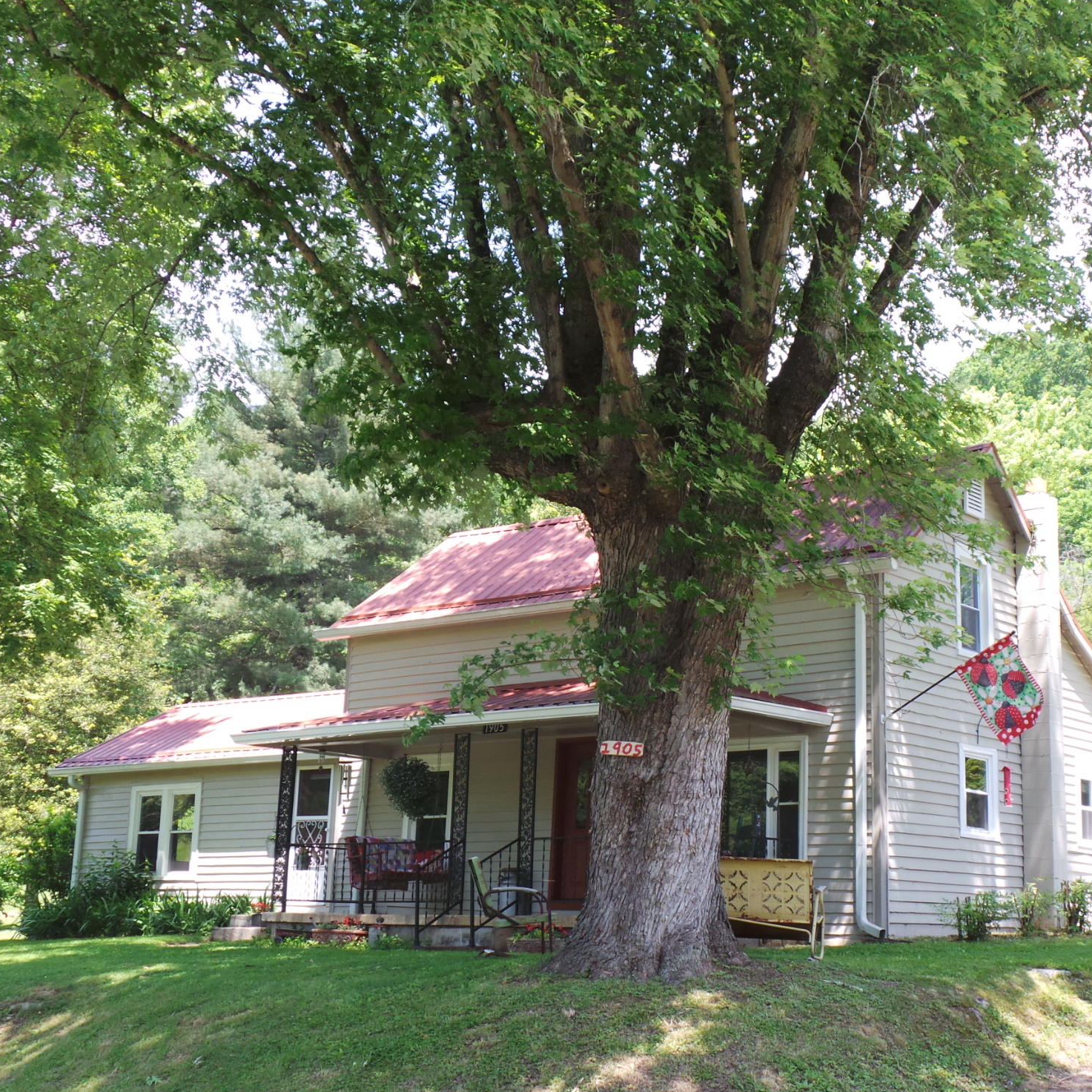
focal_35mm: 50
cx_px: 708
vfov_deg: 34.0
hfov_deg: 33.8
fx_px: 1785
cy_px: 548
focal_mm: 7.5
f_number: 4
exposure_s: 1/100
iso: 100
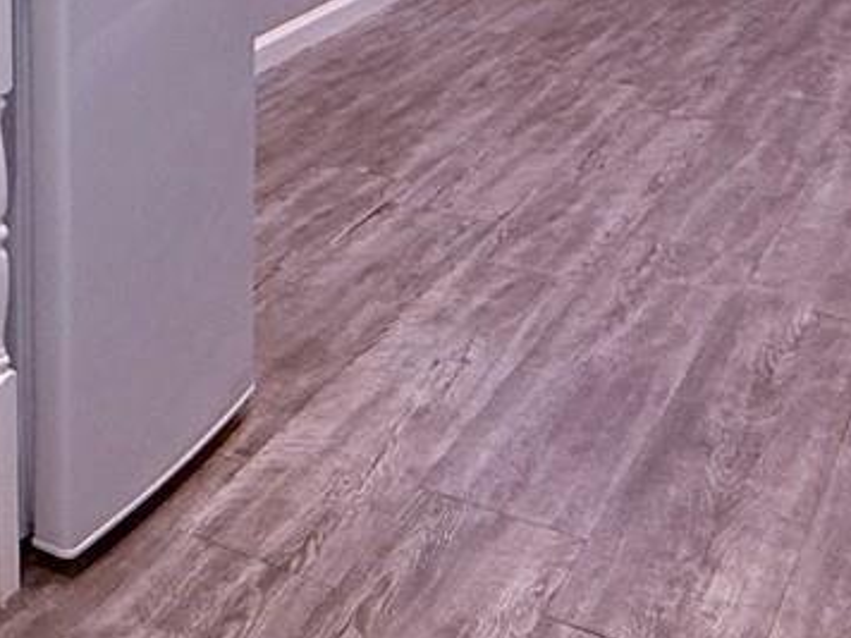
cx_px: -633
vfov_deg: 21.2
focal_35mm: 63
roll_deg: +2.8
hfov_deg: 21.5
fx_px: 1549
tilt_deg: -5.2
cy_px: -177
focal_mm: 2.22
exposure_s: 1/120
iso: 125
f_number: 2.2
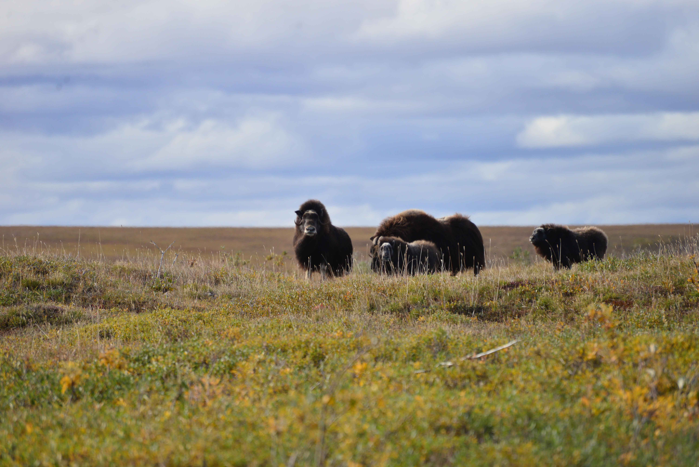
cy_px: 234
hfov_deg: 6.9
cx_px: 350
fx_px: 5827
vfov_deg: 4.6
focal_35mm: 300
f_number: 6.3
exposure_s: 1/2500
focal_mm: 300
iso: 640
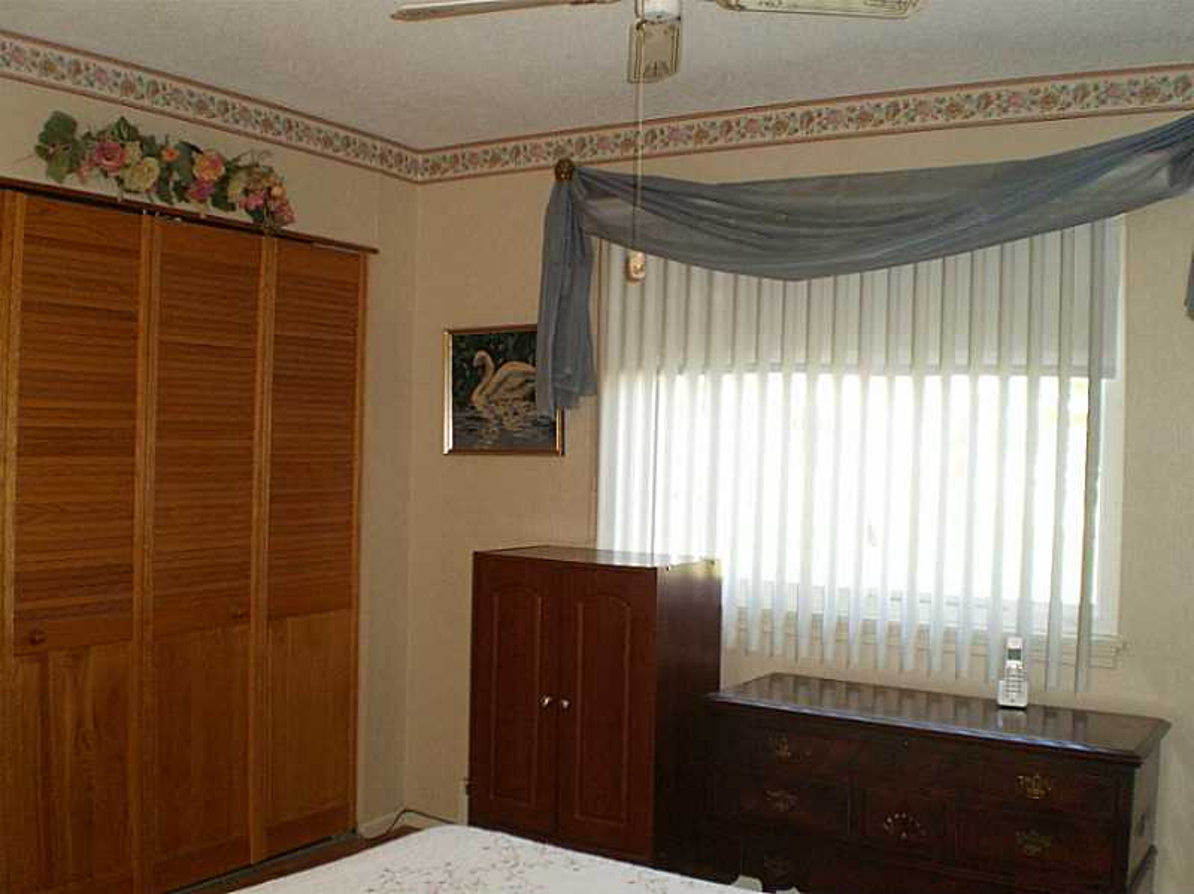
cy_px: 447
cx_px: 597
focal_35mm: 36
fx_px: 1241
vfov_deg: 39.6
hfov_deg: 51.4
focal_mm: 6.3
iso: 200
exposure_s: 1/30
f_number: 3.1
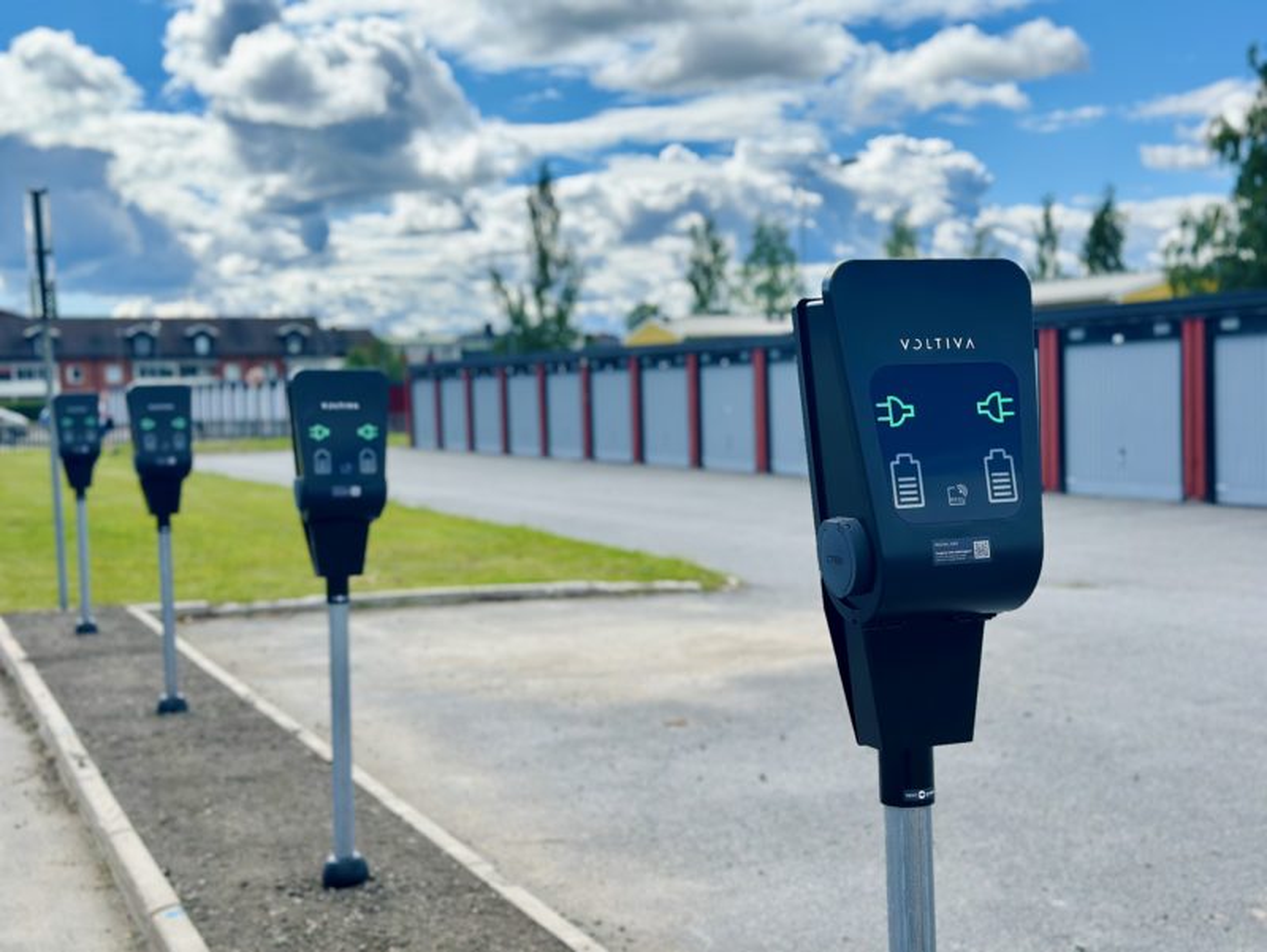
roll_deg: +1.3
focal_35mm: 48
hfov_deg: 39.6
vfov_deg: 30.3
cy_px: 476
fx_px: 1758
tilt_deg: -3.0
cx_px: 634
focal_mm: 6.86
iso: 100
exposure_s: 1/3058
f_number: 1.78
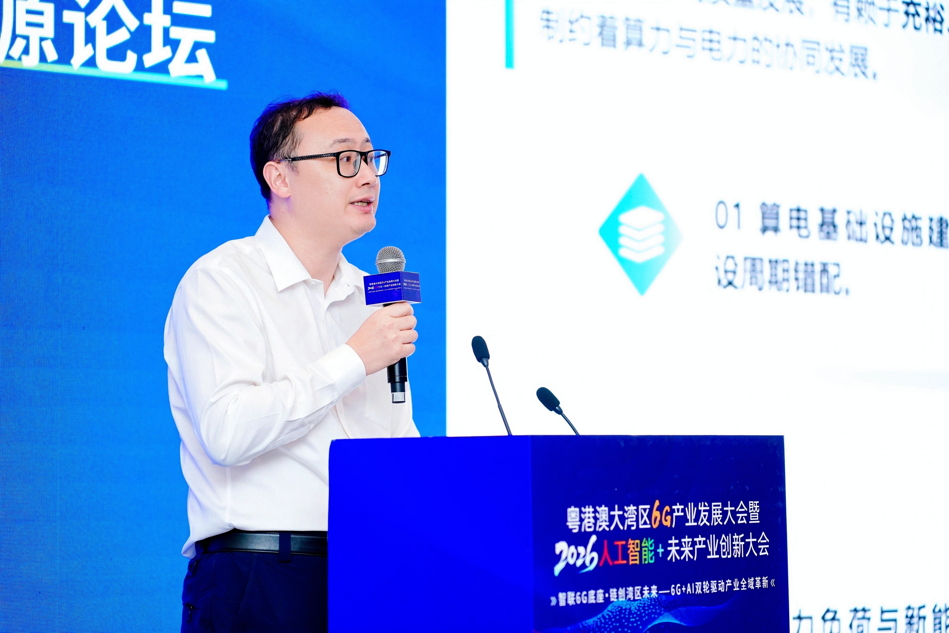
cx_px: 474
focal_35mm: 106
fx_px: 2794
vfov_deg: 12.9
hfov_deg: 19.3
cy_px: 316
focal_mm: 106
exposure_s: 1/250
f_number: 2.8
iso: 640
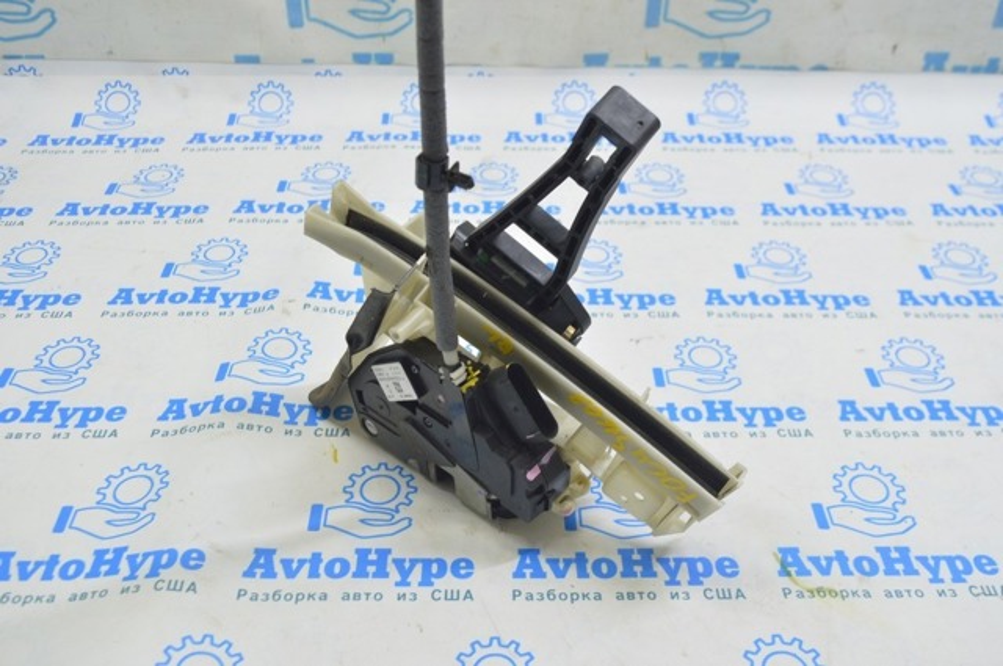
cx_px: 502
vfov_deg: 36.8
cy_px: 333
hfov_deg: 53.2
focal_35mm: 36
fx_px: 1002
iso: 400
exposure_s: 1/20
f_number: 5.6
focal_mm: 24
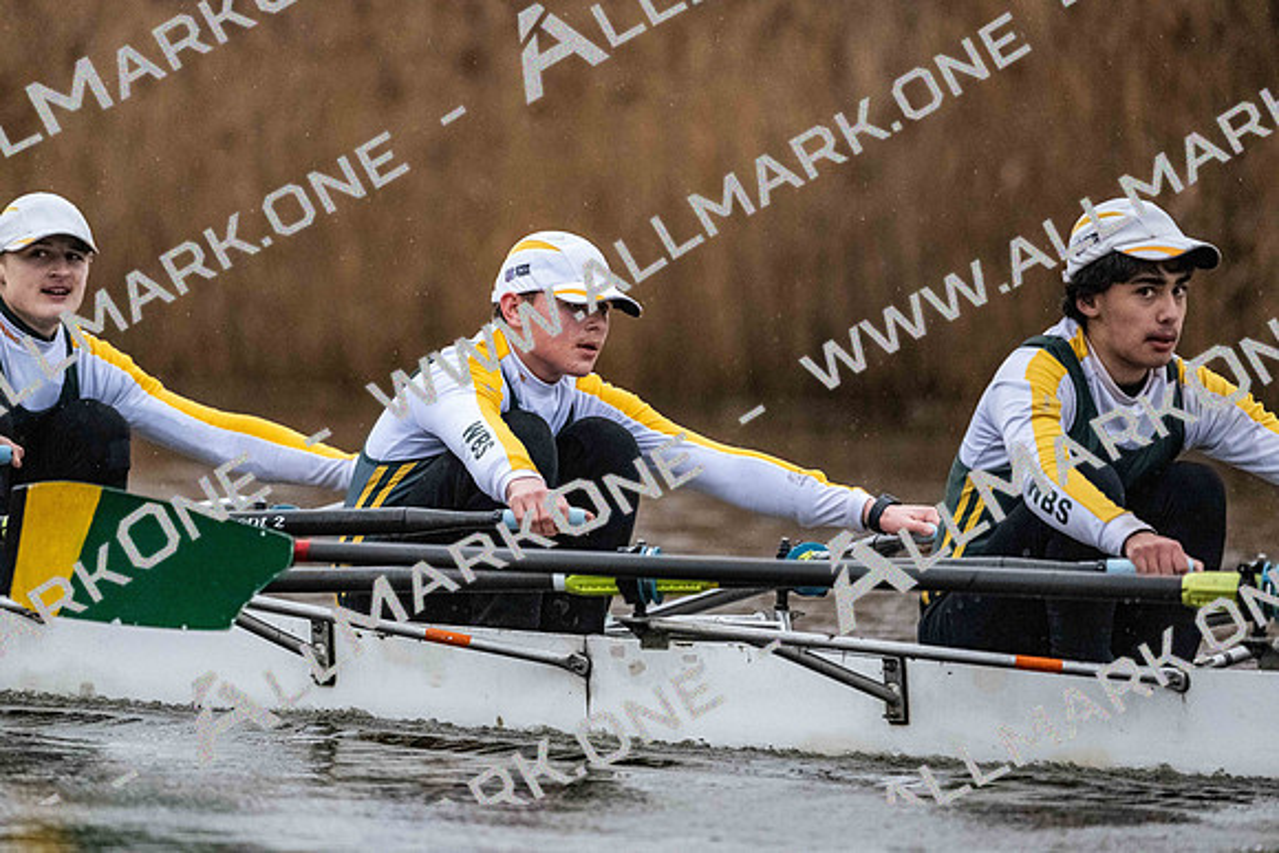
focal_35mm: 400
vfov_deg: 3.4
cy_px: 426
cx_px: 640
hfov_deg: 5.2
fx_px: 14214
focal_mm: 400
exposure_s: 1/1600
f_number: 4.5
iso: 10000
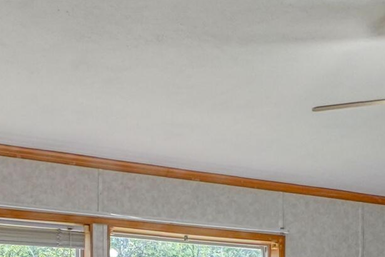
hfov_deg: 25.8
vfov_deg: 17.1
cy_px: 371
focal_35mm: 73
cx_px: 414
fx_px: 781
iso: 640
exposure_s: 1/30
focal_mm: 10
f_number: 10
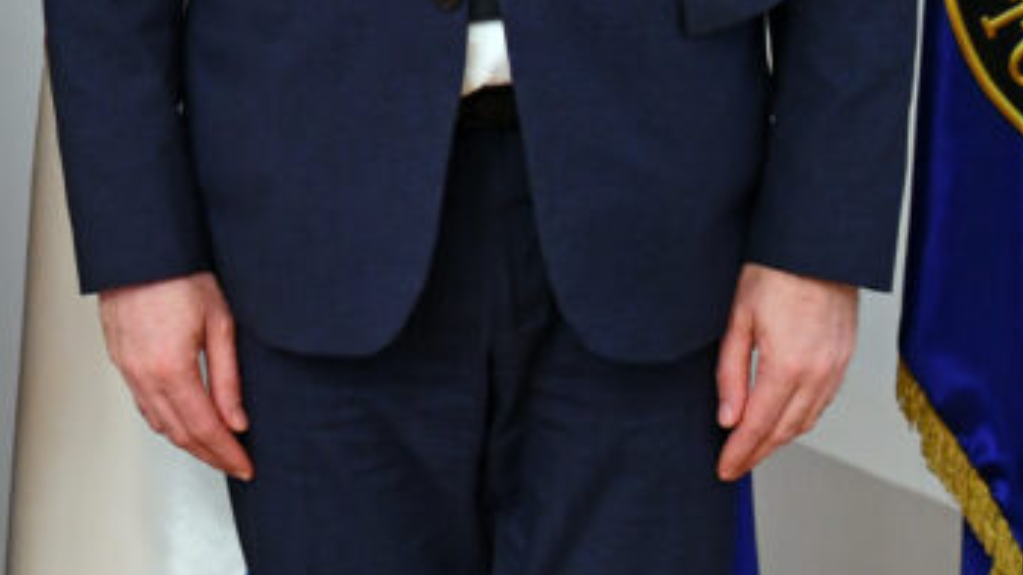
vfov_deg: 8.5
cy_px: -317
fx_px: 3770
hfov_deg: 15.2
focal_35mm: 139
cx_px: 47
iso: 2000
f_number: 4
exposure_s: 1/200
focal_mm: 45
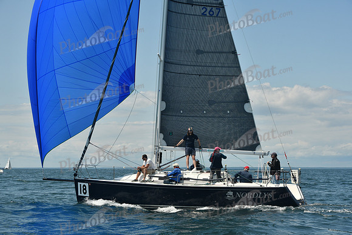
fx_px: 685
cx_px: 176
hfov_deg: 28.8
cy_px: 118
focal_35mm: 70
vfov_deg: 19.5
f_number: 9
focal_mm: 70
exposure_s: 1/640
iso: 320
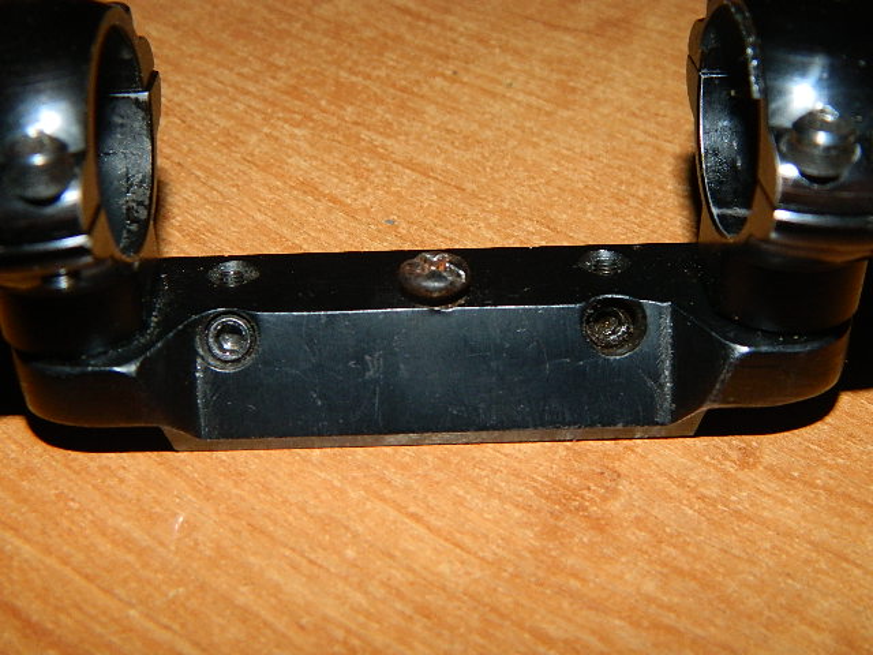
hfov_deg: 40.4
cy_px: 328
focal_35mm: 47
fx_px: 1185
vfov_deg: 30.9
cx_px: 436
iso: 200
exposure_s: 1/50
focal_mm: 8.4
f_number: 10.2
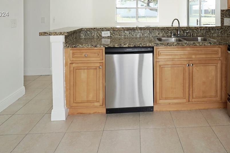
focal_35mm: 28
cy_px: 15
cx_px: 147
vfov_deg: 42.5
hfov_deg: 64.3
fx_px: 179
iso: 200
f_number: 10
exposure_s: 1/40
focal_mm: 14
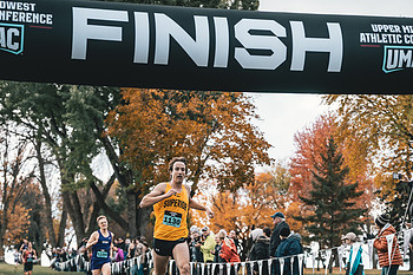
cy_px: 188
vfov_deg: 15.7
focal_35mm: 87
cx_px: 225
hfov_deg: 23.4
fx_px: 998
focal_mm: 52
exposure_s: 1/3200
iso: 200
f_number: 2
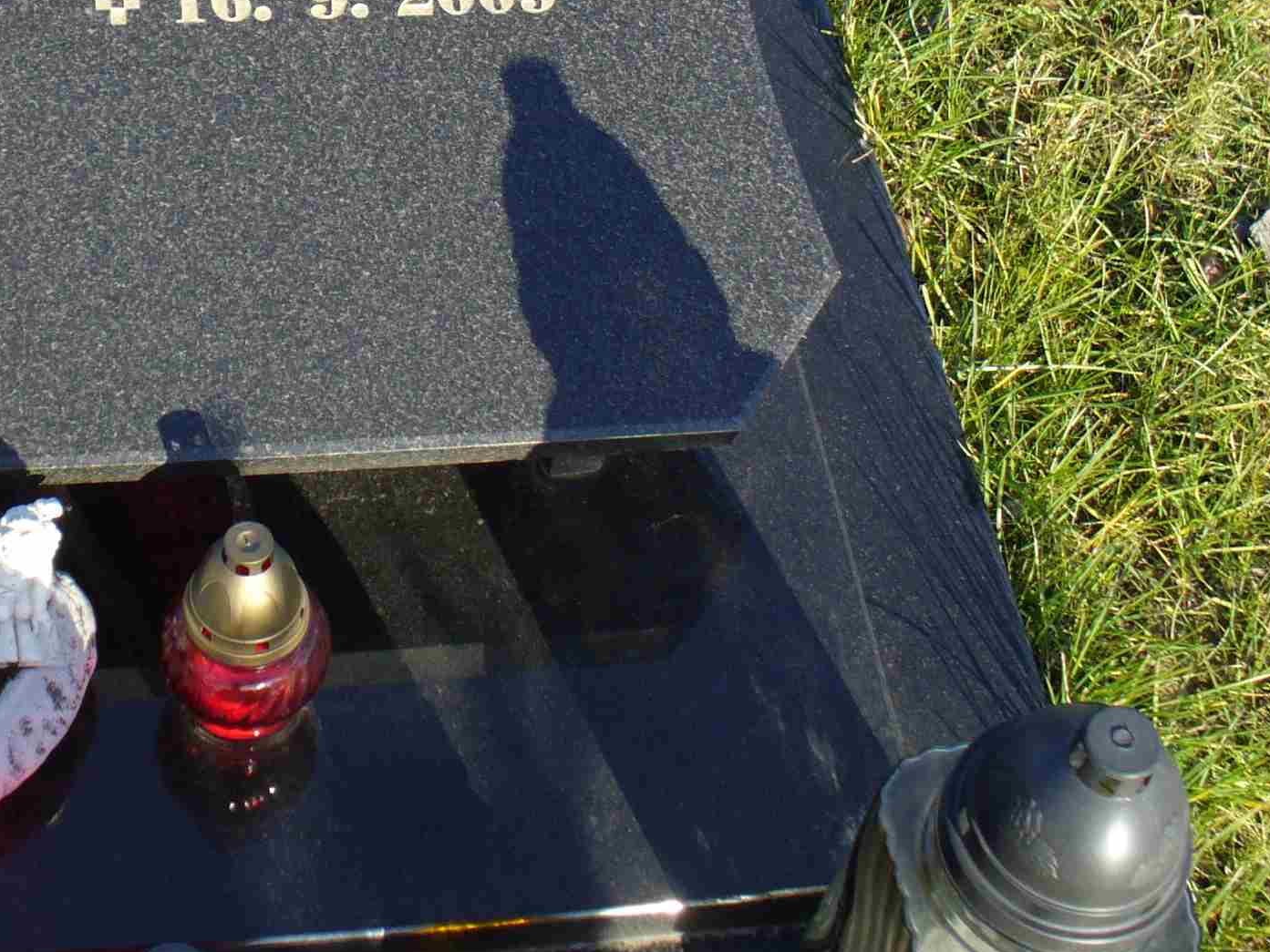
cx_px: 377
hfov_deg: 28.3
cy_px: 110
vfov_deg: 21.2
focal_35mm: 68
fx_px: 2495
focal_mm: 6.1
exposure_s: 1/320
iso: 80
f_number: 2.8
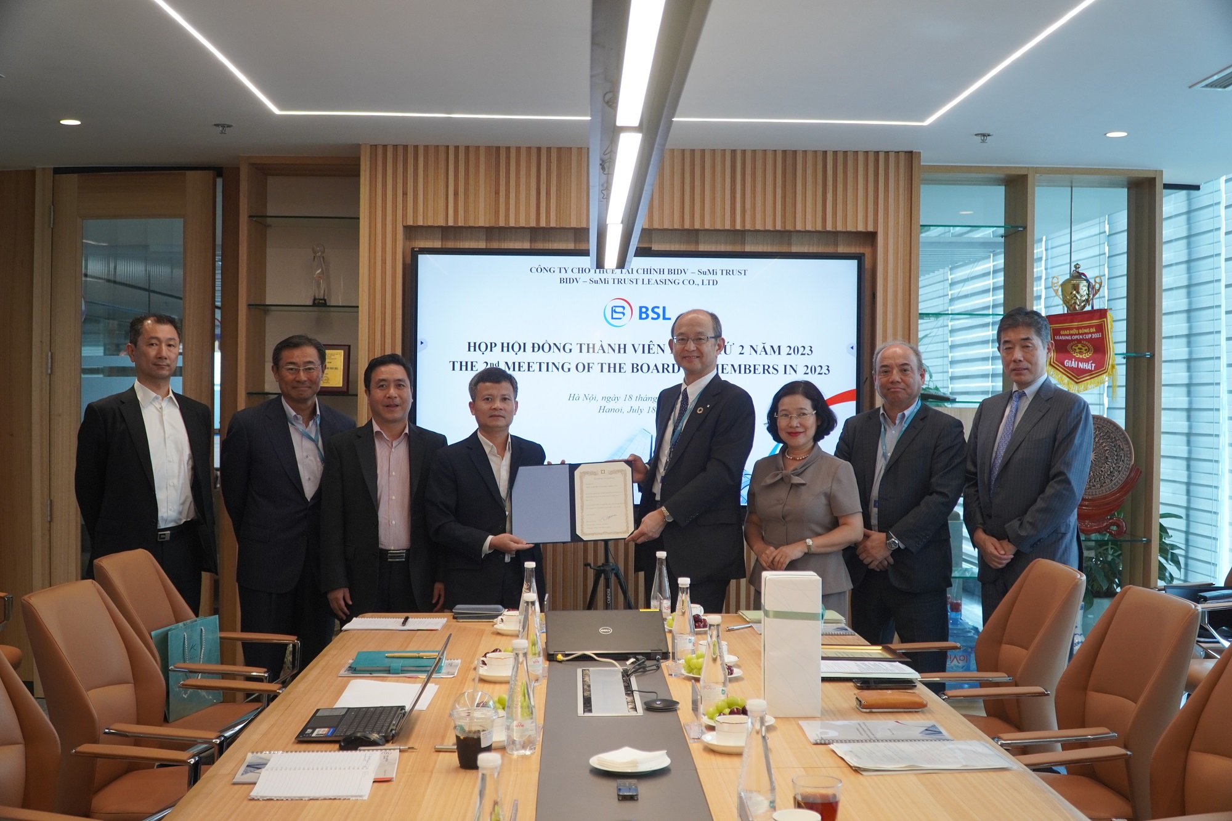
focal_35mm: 39
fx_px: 1334
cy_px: 410
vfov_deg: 34.2
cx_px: 616
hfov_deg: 49.6
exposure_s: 1/160
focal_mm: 26
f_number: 4
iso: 640
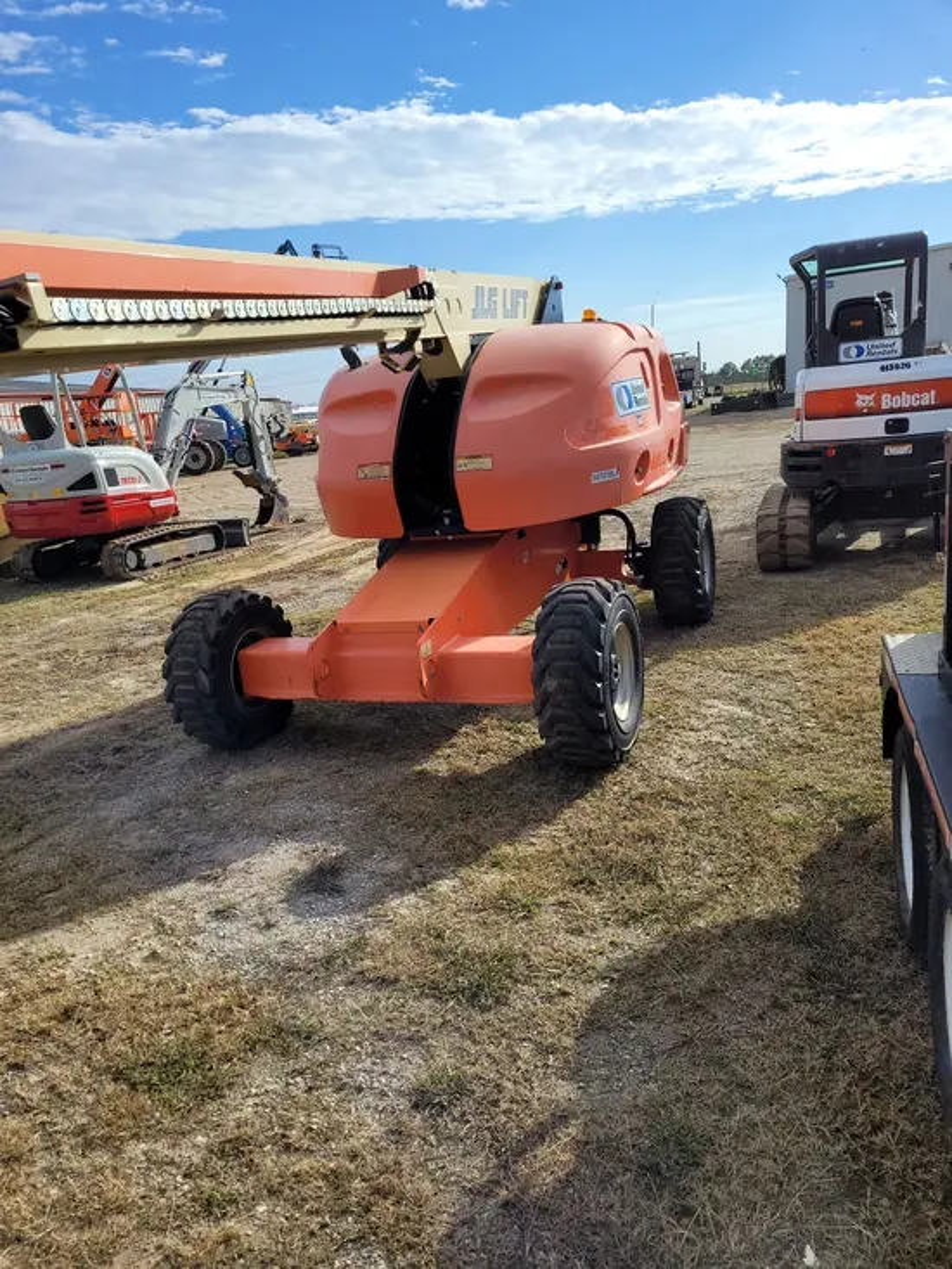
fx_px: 953
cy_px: 634
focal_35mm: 26
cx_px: 476
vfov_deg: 67.3
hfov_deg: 53.1
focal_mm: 5.4
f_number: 1.8
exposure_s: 1/3083
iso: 40
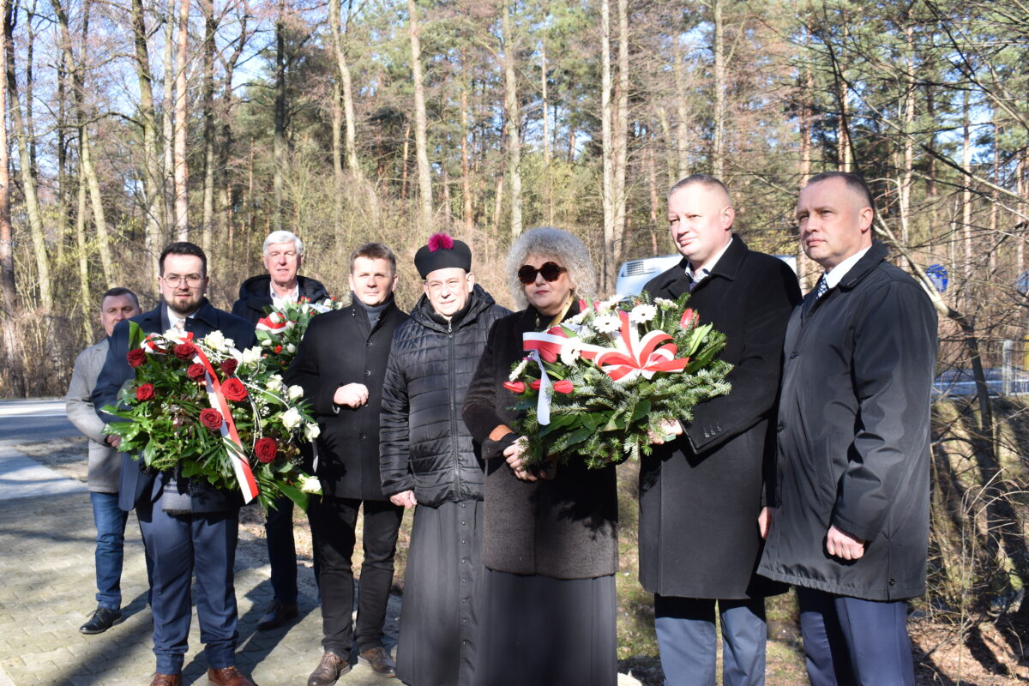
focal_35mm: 39
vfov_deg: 34.2
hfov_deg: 49.6
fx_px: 1115
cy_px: 343
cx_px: 514
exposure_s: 1/250
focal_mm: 26
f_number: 8
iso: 360
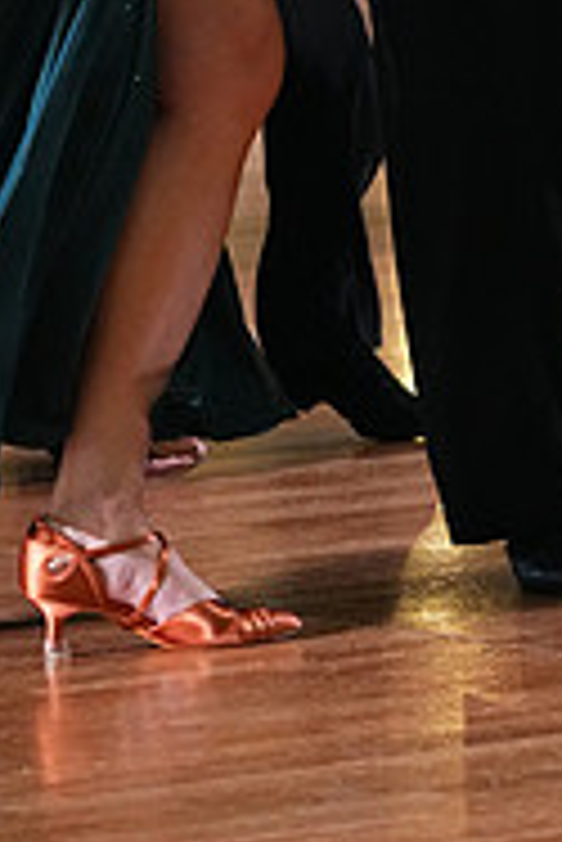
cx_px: 277
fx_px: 7596
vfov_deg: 6.3
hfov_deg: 4.2
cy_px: -315
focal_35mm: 325
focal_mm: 105
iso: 6400
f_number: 5
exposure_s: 1/400
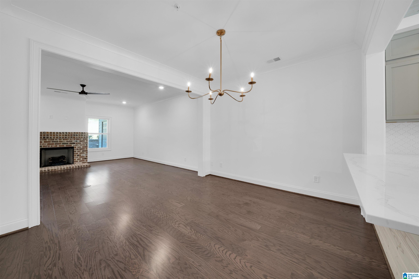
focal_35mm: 12
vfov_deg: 90.0
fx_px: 140
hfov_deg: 112.6
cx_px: 210
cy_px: 140
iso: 400
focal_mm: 12
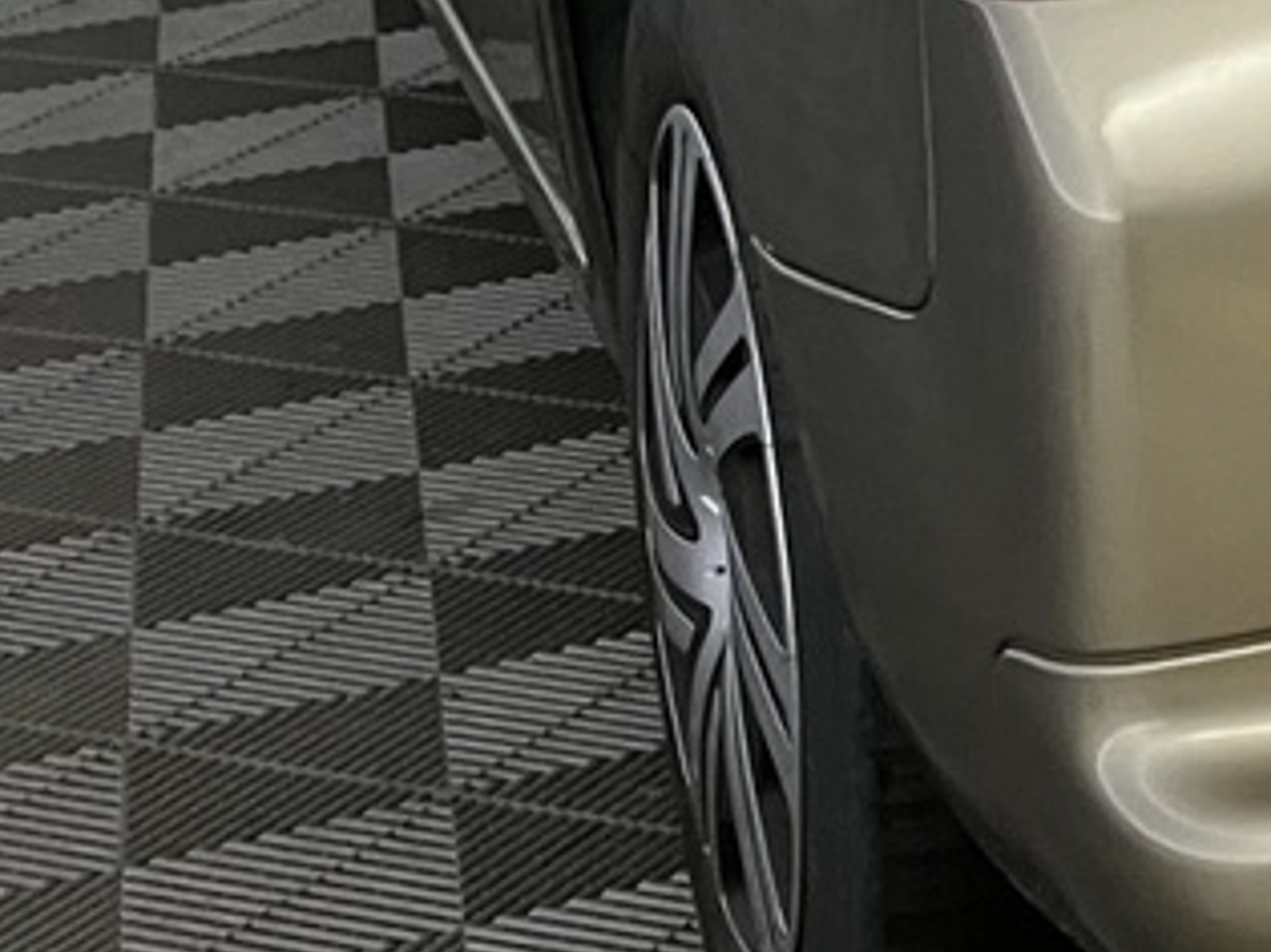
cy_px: -827
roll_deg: +0.9
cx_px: 2469
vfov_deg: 10.8
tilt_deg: -7.1
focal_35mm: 128
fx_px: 4698
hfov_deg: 13.4
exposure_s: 1/50
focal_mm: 3.99
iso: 200
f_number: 1.8
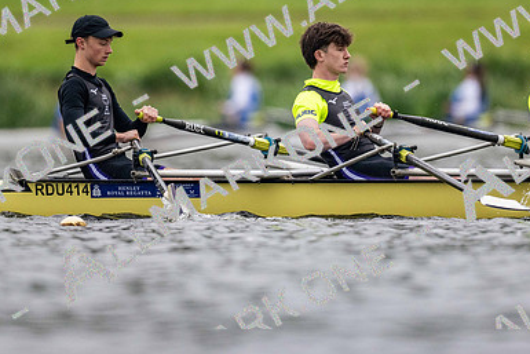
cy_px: 93
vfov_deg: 1.5
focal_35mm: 905
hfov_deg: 2.3
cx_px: 341
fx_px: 13328
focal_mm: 600
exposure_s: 1/2000
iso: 1800
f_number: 4
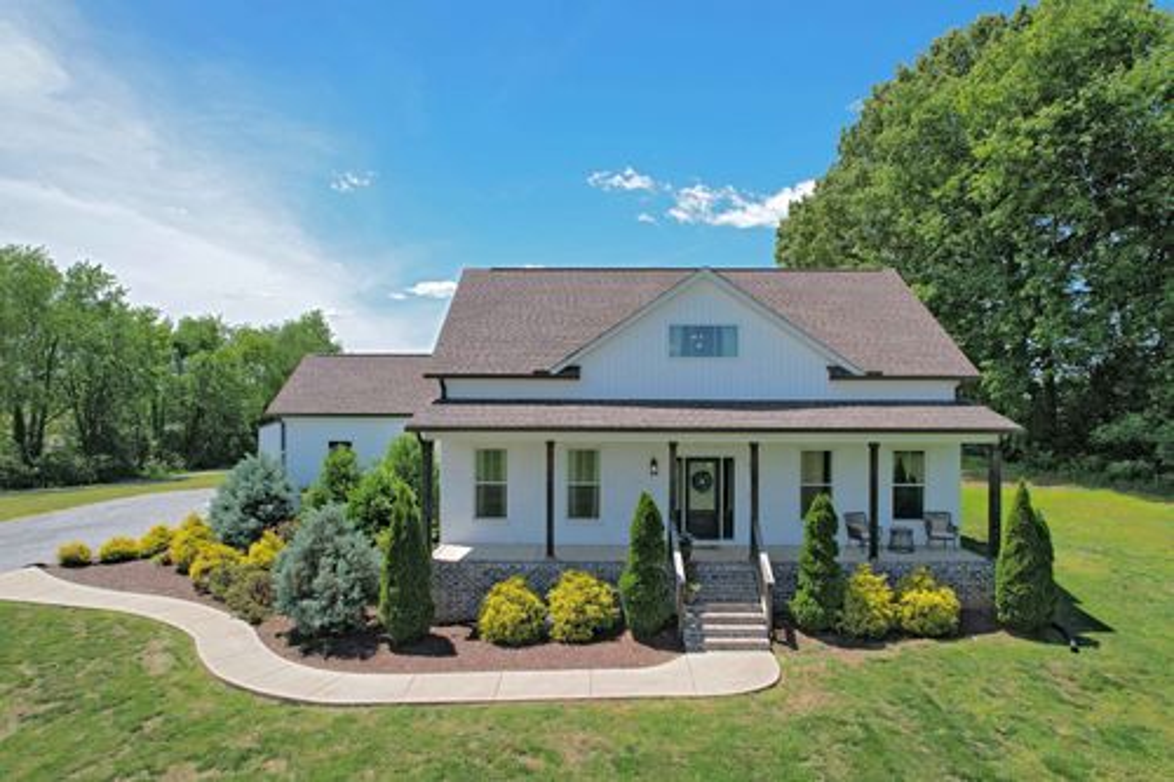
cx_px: 587
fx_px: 717
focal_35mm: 22
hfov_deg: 78.6
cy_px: 391
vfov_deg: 57.2
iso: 110
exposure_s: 1/2000
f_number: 2.8
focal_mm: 8.38
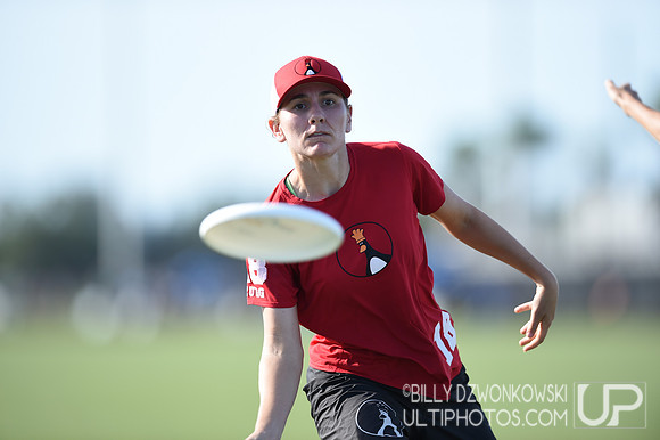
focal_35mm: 400
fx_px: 7329
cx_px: 330
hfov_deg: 5.2
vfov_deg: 3.4
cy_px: 220
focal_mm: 400
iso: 100
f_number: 2.8
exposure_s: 1/640
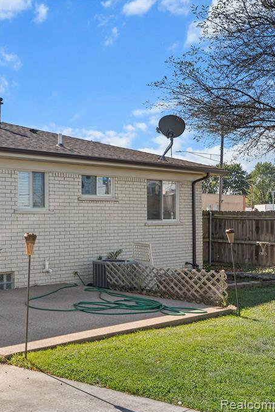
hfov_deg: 27.8
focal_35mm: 44
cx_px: -31
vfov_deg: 44.5
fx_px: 504
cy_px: 206
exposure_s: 1/40
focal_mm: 29
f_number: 8
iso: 100
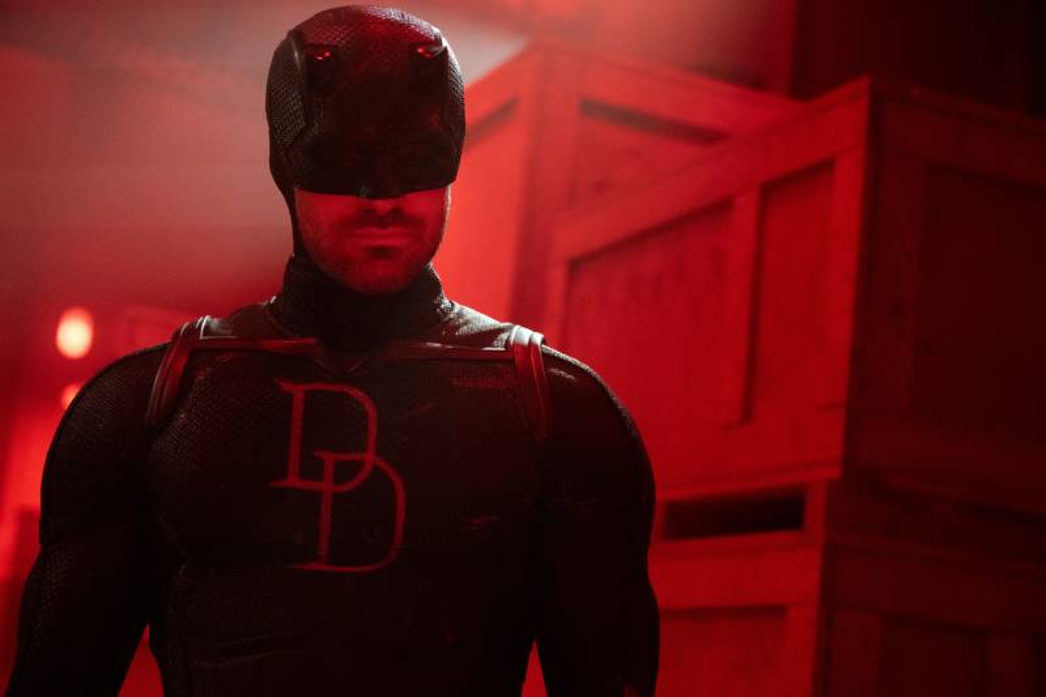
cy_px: 348
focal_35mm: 69
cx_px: 523
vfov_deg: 19.7
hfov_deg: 29.2
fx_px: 2004
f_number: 4
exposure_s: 1/125
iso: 10000
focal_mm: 69
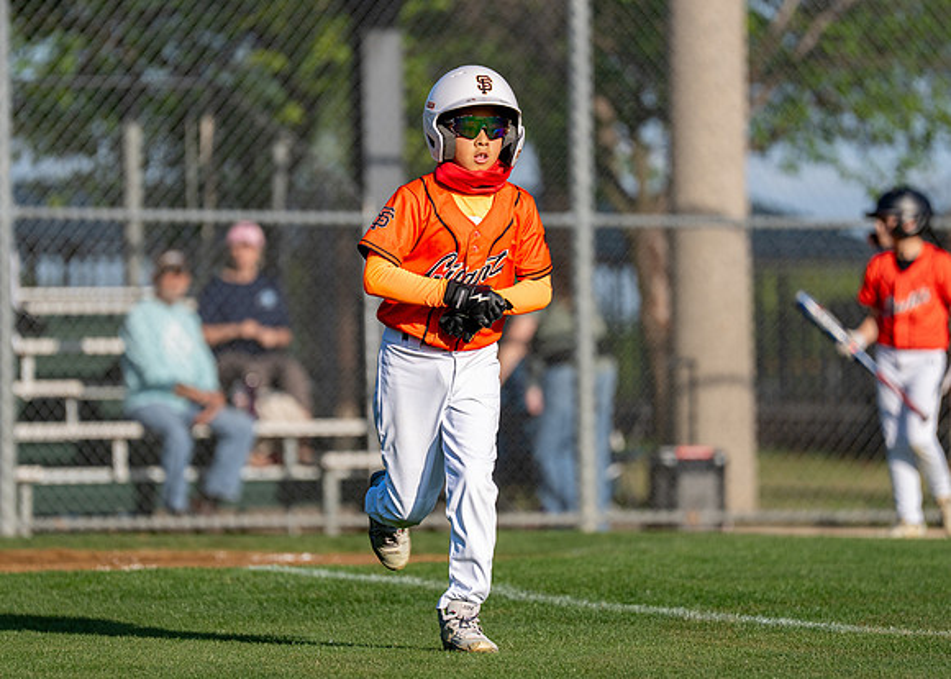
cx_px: 429
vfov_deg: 4.8
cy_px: 344
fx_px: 8025
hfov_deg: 6.8
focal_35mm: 297
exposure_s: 1/3200
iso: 160
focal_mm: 200
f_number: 2.8
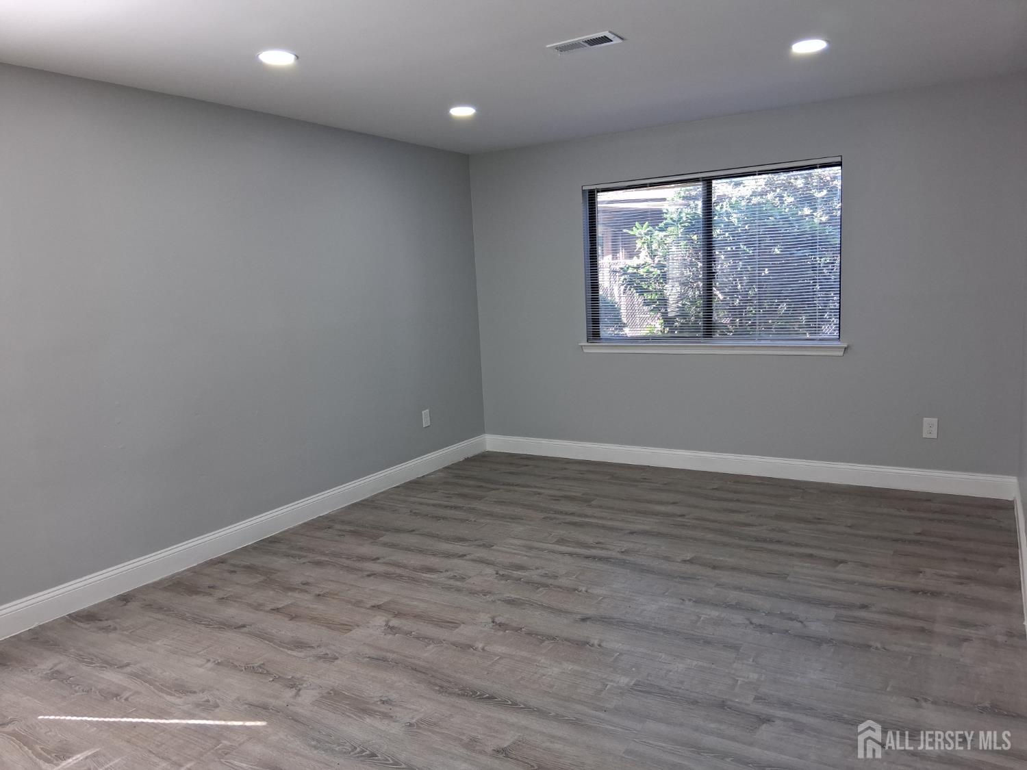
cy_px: 385
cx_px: 514
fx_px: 771
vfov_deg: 53.1
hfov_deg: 67.3
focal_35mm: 26
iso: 200
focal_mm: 3.98
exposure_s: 1/120
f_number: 1.8
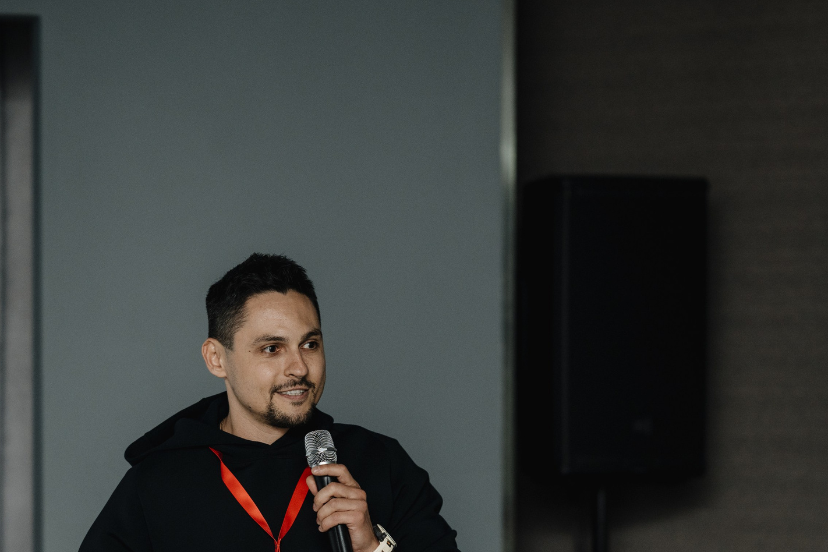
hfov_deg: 13.4
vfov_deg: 8.9
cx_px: 362
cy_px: 490
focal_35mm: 153
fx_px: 3519
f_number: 1.8
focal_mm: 85
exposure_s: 1/125
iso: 500
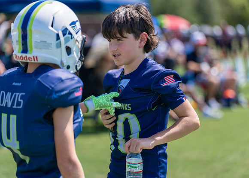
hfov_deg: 14.7
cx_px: 124
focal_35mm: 136
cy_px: 89
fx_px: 964
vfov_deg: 10.5
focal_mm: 127
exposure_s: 1/1250
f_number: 2.8
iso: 100
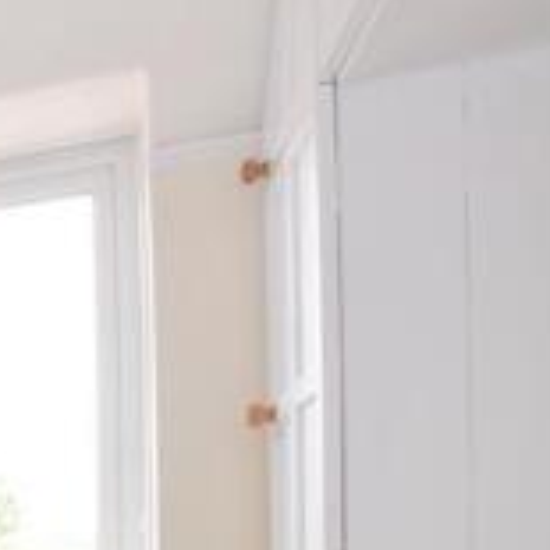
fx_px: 971
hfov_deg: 18.3
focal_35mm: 54
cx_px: -589
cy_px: 570
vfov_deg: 29.2
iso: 500
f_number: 4.5
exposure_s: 1/200
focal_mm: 10
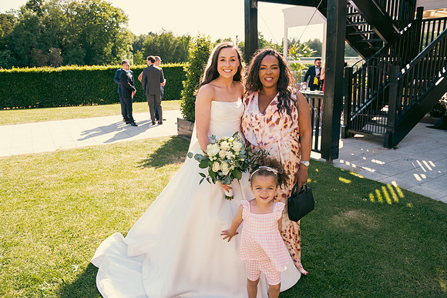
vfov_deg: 48.0
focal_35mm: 27
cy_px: 149
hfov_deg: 67.4
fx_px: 335
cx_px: 224
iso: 200
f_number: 5
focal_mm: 27
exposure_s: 1/400
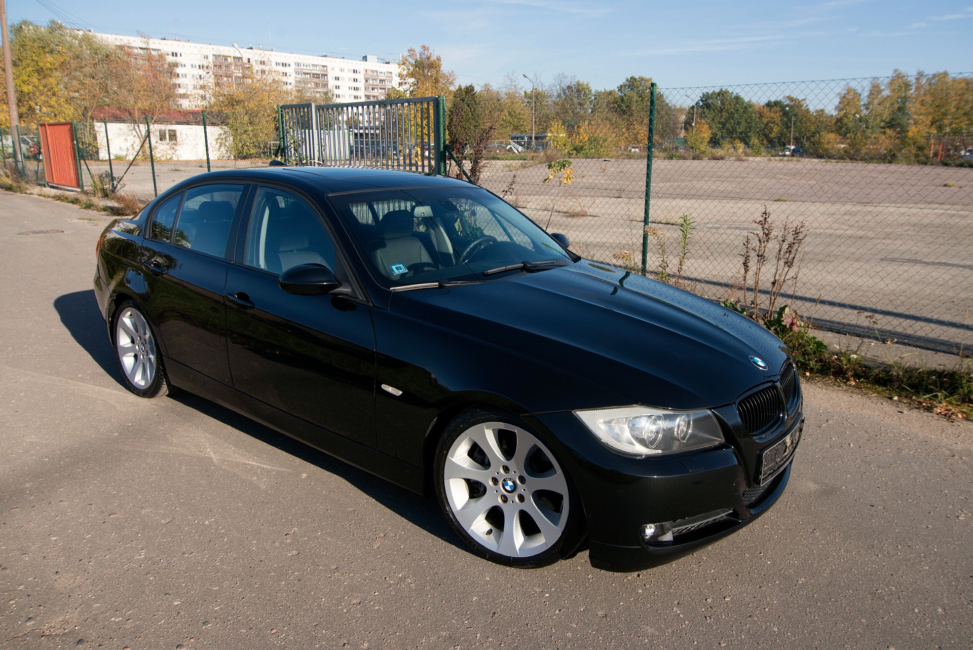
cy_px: 325
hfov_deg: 73.7
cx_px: 486
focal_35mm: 24
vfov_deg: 53.2
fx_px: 649
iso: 200
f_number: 8
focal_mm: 24
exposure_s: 1/250
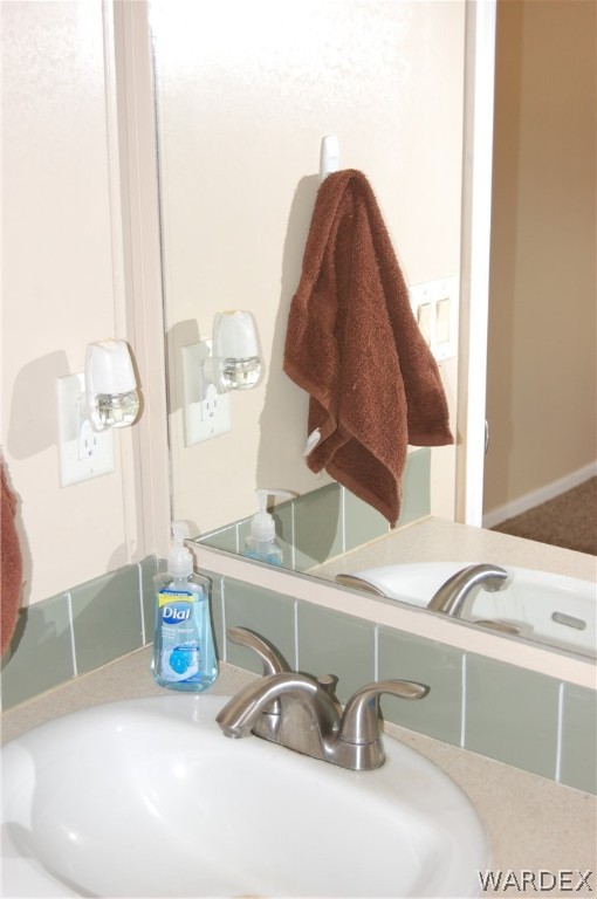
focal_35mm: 57
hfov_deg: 23.7
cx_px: 298
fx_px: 1422
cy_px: 450
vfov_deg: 35.1
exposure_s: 1/60
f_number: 4.8
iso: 400
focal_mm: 38
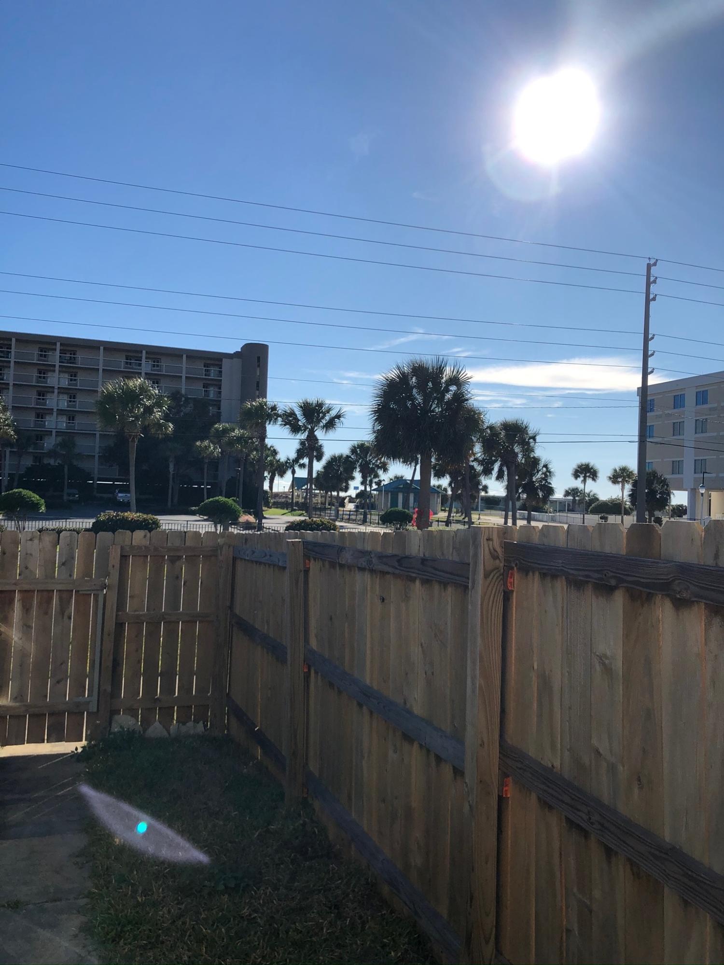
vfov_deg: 63.4
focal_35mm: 28
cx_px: 362
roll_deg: -0.5
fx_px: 781
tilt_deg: +3.9
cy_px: 482
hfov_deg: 49.7
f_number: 1.8
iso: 20
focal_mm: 4
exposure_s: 1/4049
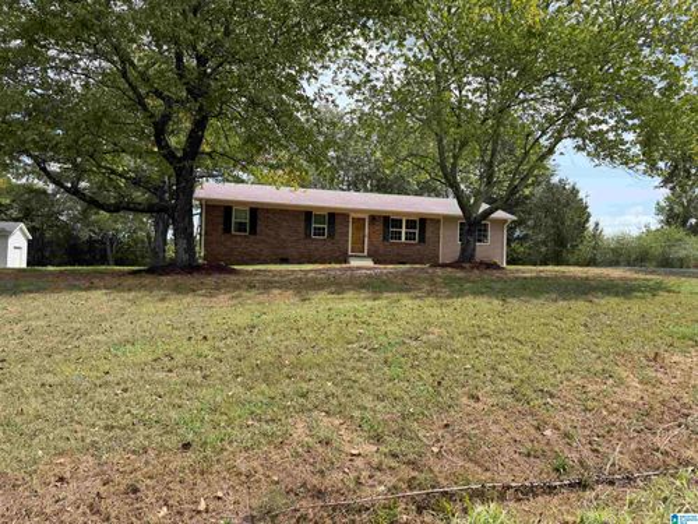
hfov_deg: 71.6
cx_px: 349
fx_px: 484
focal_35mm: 24
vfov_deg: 56.8
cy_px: 262
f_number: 1.78
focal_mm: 6.76
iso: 100
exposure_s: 1/3425
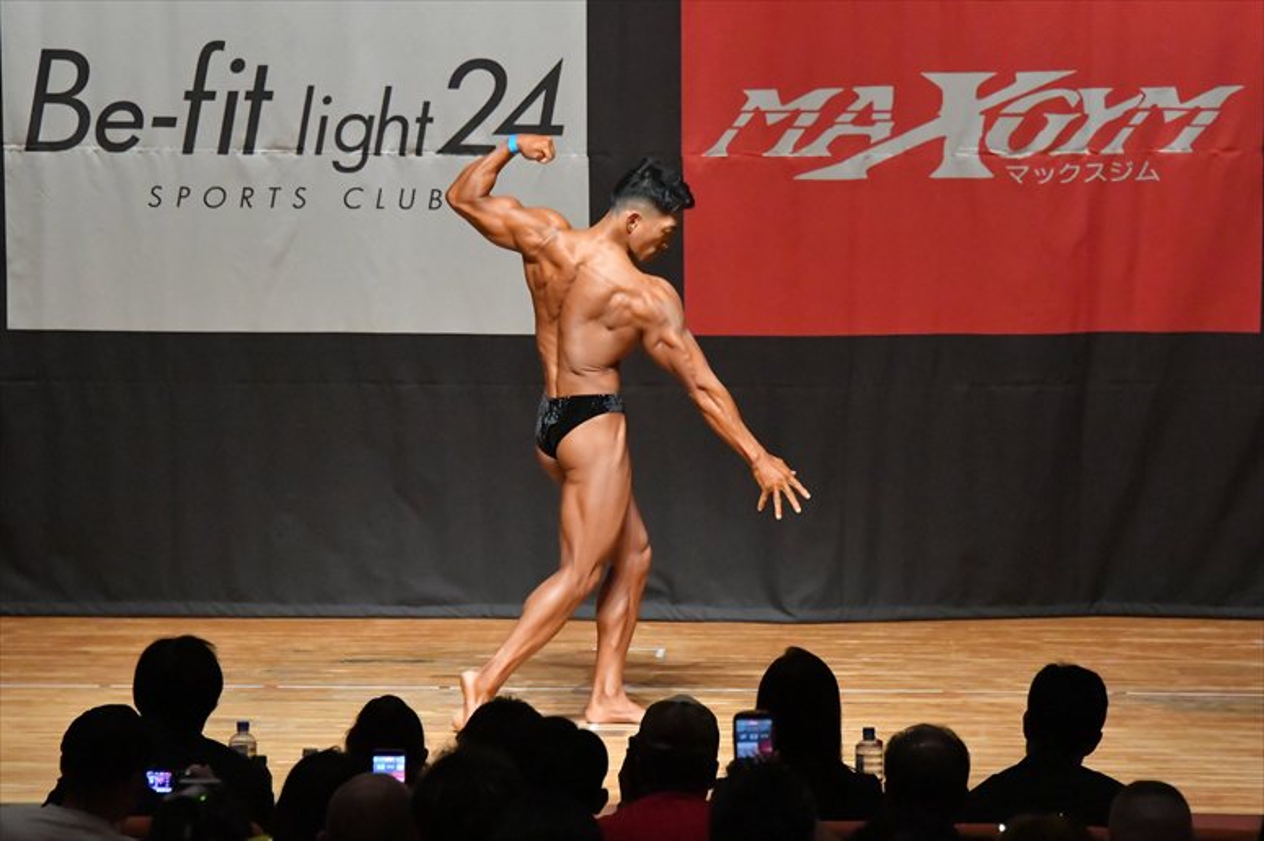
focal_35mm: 217
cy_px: 420
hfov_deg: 9.5
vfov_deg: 6.3
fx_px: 7615
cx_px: 632
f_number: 5.6
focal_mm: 145
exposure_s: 1/400
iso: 12800
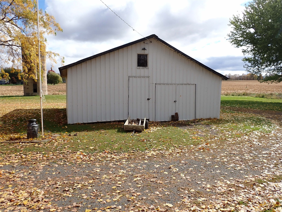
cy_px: 106
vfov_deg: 49.7
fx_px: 228
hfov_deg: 63.4
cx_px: 141
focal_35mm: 28
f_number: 9
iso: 100
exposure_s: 1/160
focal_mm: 5.05
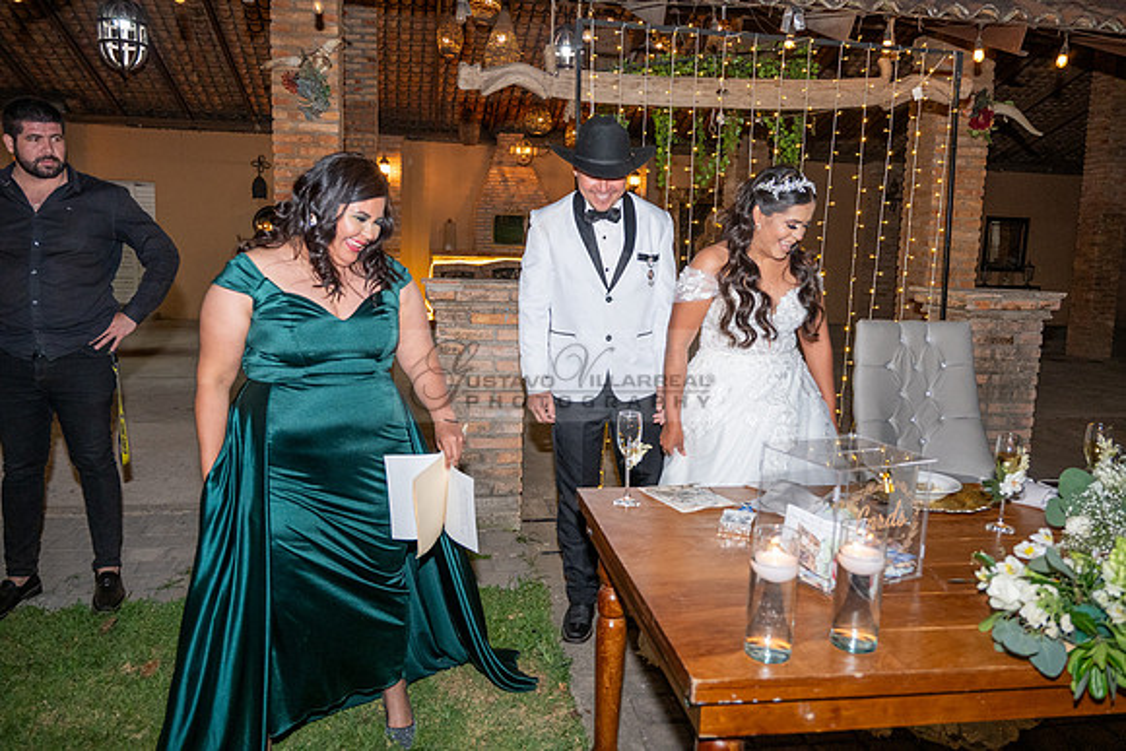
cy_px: 376
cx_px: 563
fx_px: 876
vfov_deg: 46.4
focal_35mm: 28
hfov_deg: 65.5
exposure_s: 1/200
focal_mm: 28
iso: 2500
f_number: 5
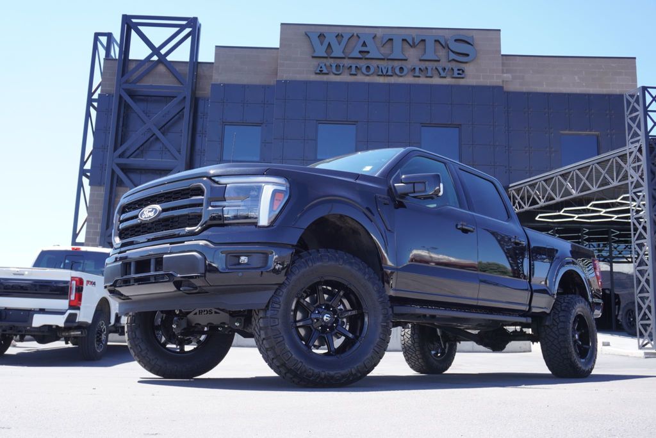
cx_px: 328
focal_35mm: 36
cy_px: 219
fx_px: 656
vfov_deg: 36.9
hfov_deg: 53.1
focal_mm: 24
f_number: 5.6
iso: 100
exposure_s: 1/125
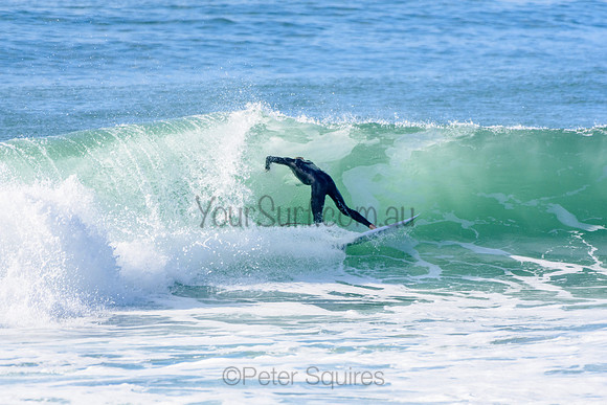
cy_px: 202
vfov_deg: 1.8
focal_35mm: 750
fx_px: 12648
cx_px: 304
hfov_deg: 2.7
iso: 400
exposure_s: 1/2000
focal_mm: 500
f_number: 5.6
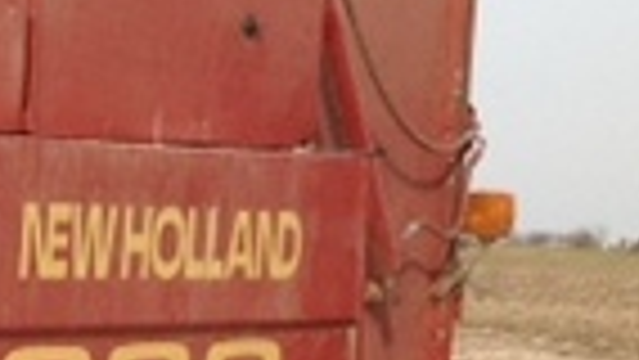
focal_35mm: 146
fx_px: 2475
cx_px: -261
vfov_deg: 8.2
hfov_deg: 14.0
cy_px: 418
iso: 50
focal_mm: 4.28
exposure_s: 1/975
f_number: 2.4
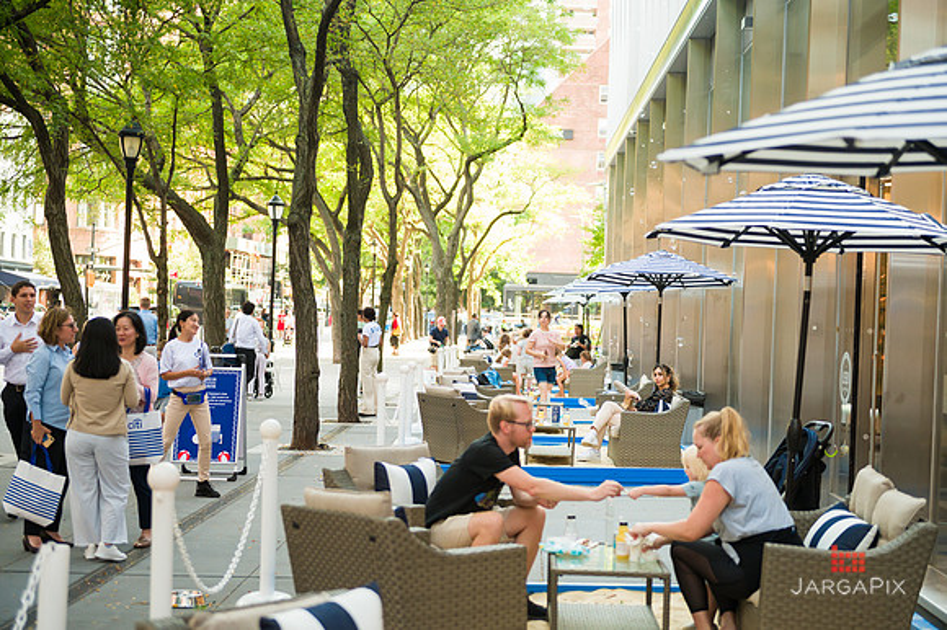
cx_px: 474
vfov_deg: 22.6
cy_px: 315
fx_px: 1577
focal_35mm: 60
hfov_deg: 33.4
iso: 800
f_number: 3.2
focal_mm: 60
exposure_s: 1/500
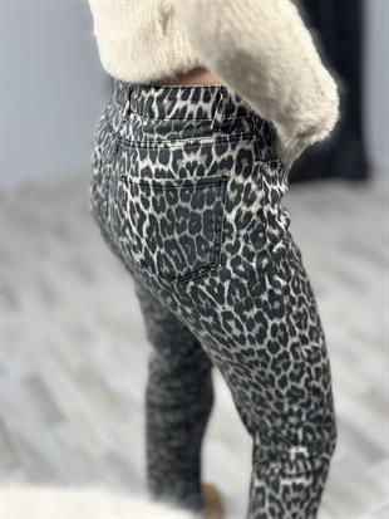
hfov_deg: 30.3
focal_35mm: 48
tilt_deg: -49.1
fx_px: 719
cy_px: 260
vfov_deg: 39.6
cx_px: 194
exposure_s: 1/100
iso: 125
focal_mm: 6.86
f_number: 1.78
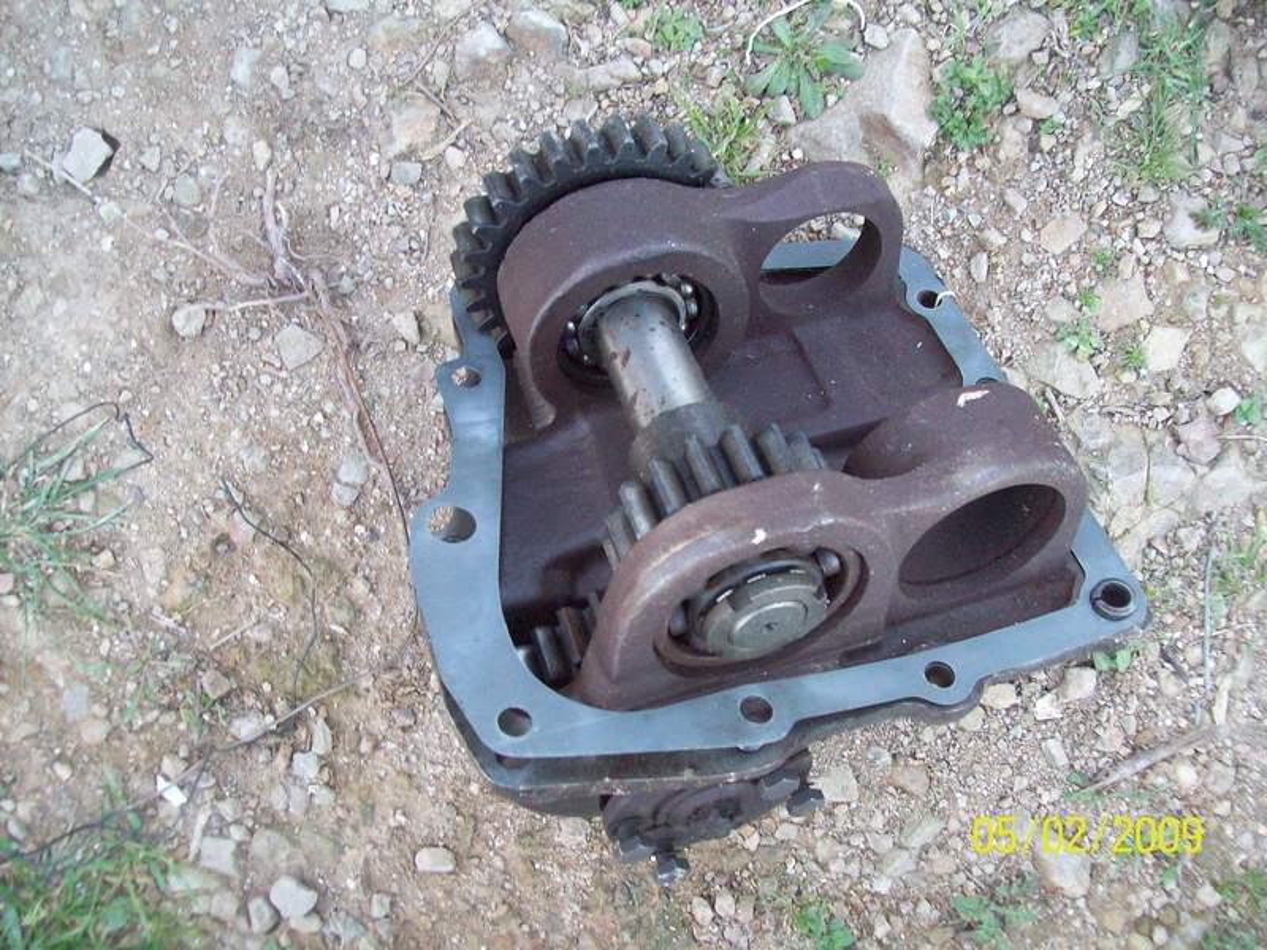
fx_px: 1318
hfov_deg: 51.4
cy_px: 475
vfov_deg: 39.7
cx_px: 634
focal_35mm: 36
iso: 200
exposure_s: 1/64
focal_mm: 6
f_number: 2.7
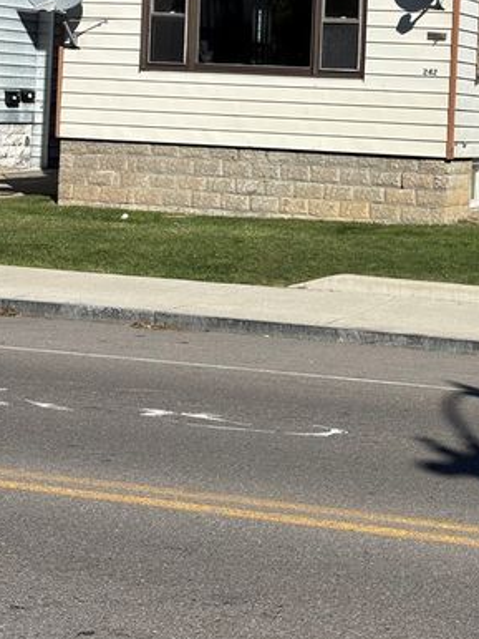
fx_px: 1660
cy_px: 129
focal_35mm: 90
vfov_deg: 21.5
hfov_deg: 16.3
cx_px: 404
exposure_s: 1/4255
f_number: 1.6
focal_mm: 5.96
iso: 40
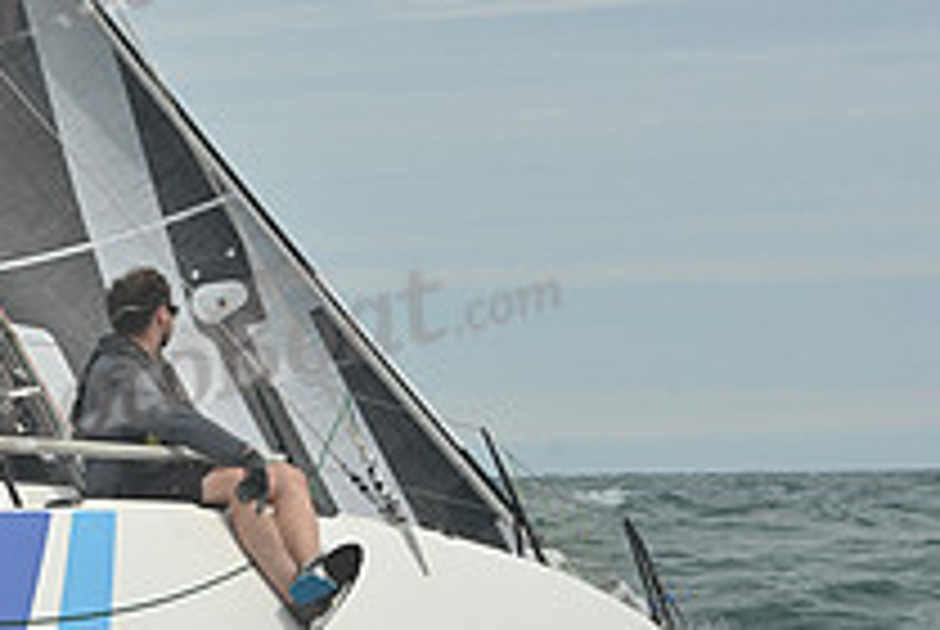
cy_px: 655
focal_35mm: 194
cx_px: -301
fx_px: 5073
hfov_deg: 10.4
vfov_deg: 7.1
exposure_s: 1/1250
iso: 320
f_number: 11
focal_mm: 70
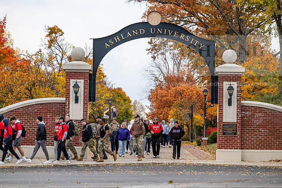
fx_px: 1058
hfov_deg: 15.2
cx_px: 141
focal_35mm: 135
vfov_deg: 10.2
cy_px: 94
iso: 640
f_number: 4
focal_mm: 135
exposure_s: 1/640
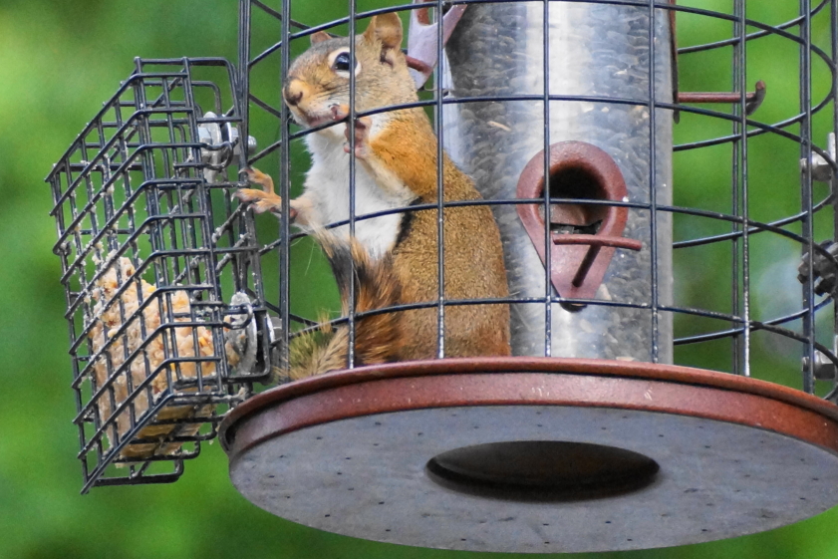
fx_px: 10360
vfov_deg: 3.1
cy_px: 233
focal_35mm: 445
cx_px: 433
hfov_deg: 4.6
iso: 1600
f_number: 6.3
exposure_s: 1/320
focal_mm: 250
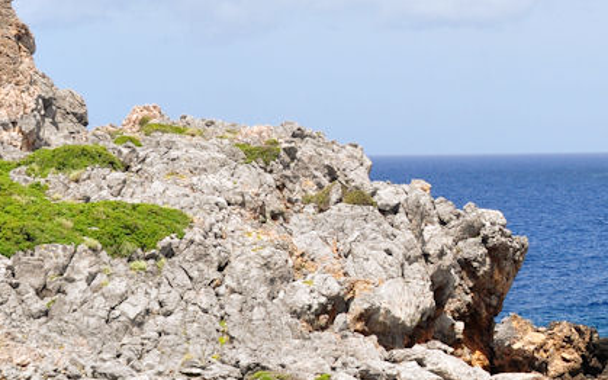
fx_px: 2320
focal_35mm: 140
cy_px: 240
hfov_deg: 14.5
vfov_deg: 9.4
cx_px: 704
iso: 200
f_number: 10
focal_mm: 32
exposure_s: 1/320
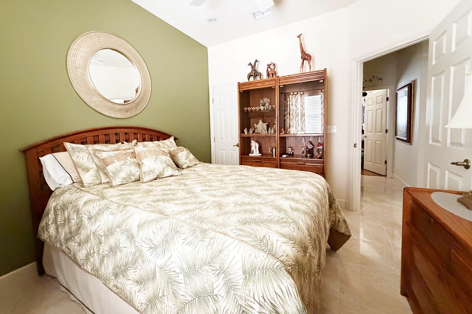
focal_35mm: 15
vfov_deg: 77.2
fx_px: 197
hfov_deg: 100.4
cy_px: 145
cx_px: 229
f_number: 2.2
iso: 1000
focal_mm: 2.22
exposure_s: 1/60
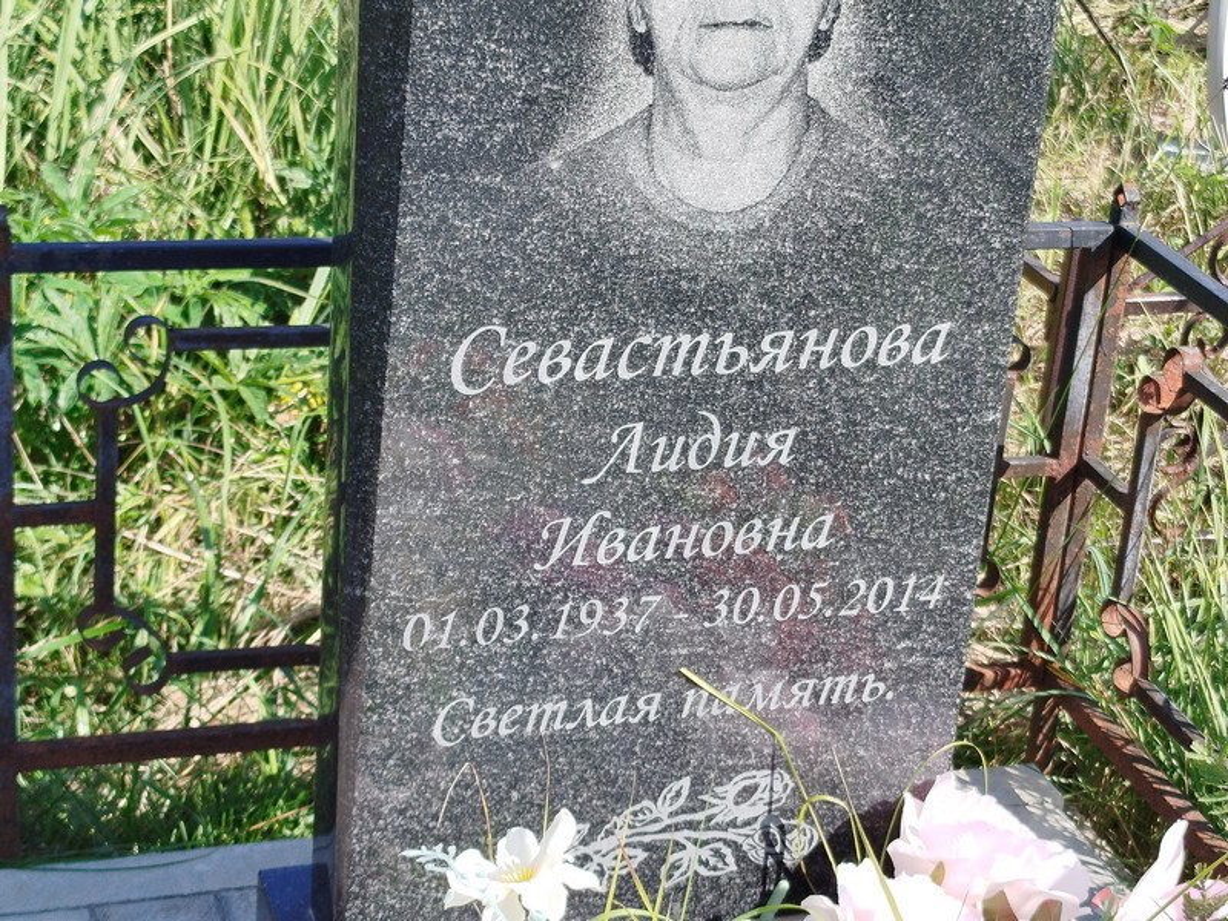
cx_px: 614
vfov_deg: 56.8
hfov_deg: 71.6
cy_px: 460
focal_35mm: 24
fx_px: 851
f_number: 1.7
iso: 50
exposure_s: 1/300
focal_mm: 5.31
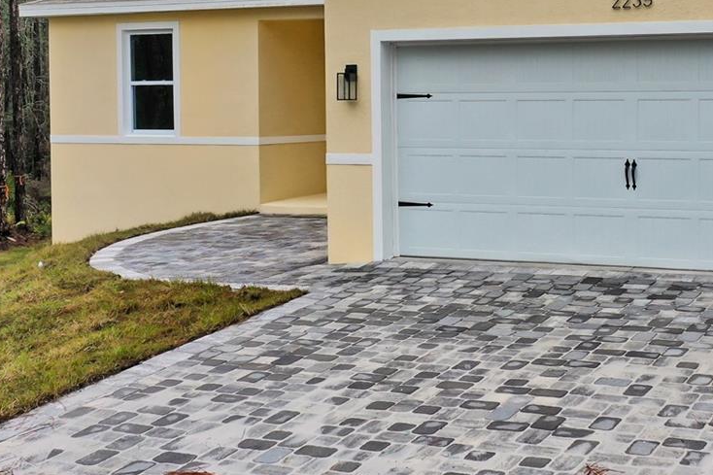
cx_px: 518
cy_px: 139
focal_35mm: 61
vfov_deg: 22.1
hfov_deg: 32.4
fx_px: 1208
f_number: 5
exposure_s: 1/160
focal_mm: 10.26
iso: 100
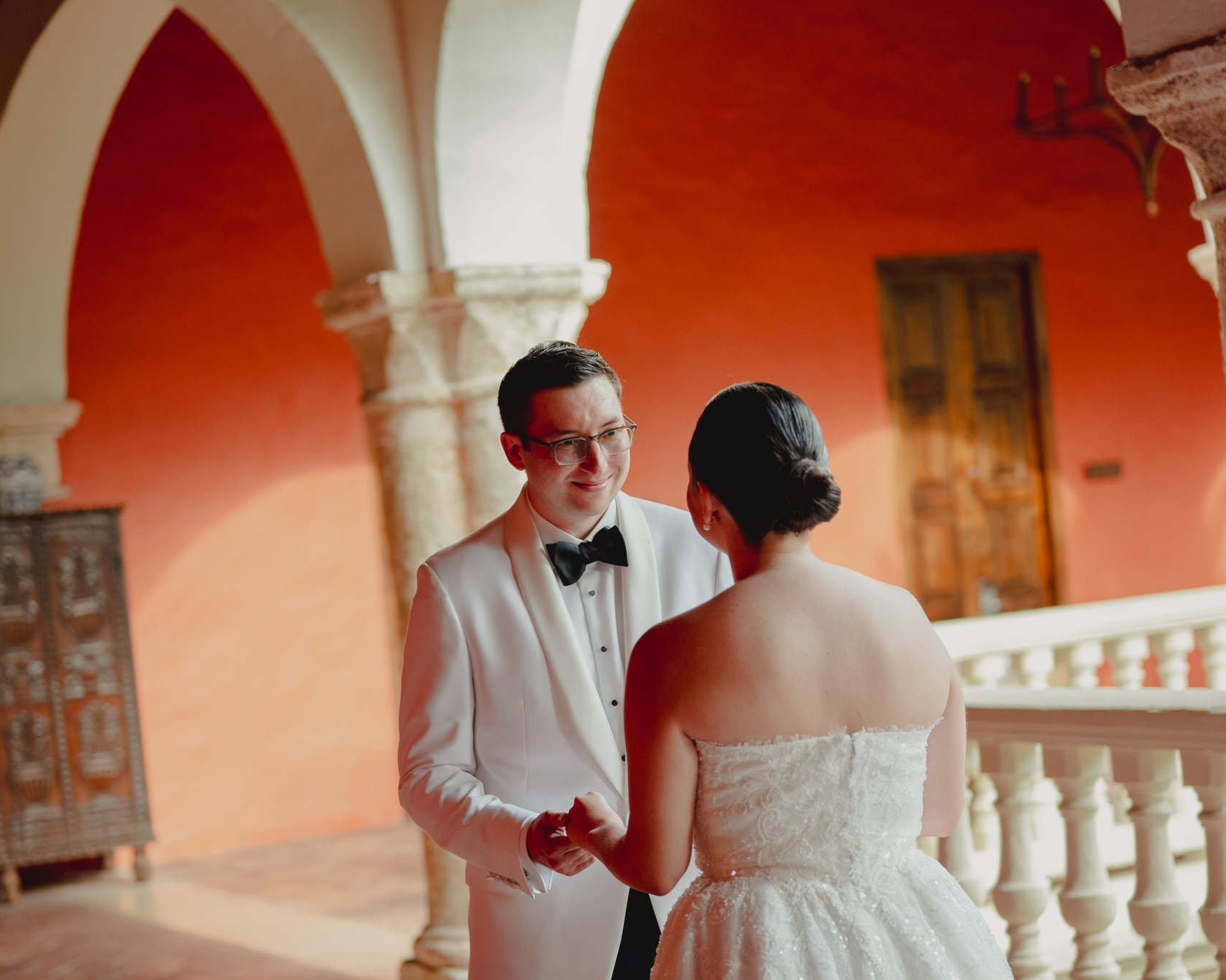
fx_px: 2576
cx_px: 616
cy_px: 607
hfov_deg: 26.8
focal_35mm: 71
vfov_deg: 21.5
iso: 250
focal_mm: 50
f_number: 2
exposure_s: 1/320
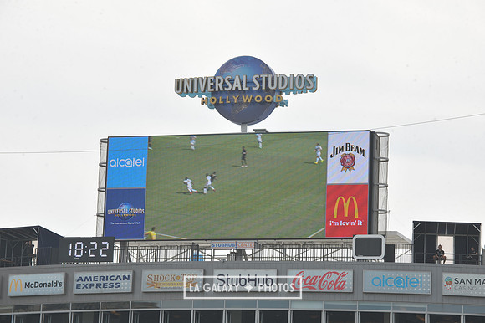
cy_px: 162
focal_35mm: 170
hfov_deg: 12.1
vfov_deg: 8.1
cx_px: 242
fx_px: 2289
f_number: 11
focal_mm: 170
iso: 320
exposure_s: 1/500
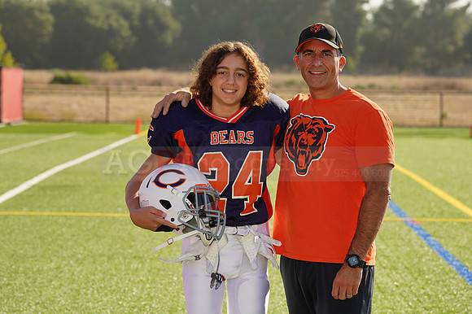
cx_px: 236
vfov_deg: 8.4
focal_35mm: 164
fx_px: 2149
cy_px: 157
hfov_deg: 12.5
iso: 100
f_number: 8
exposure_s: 1/250
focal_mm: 164
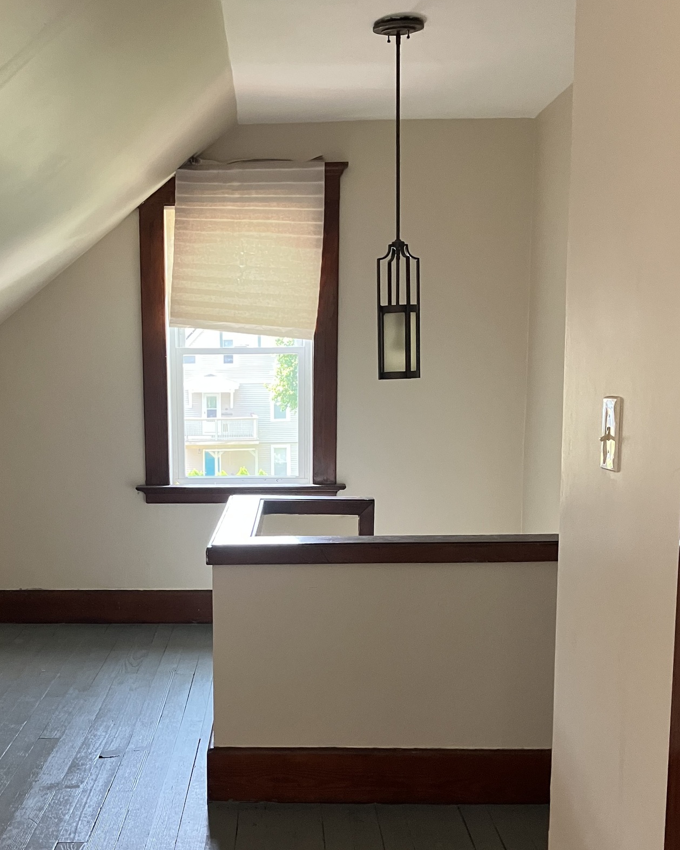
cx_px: 251
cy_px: 528
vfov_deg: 45.4
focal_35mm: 40
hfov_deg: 37.1
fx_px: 1006
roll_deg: +0.6
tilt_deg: -7.4
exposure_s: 1/60
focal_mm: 3.99
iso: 250
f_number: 1.8
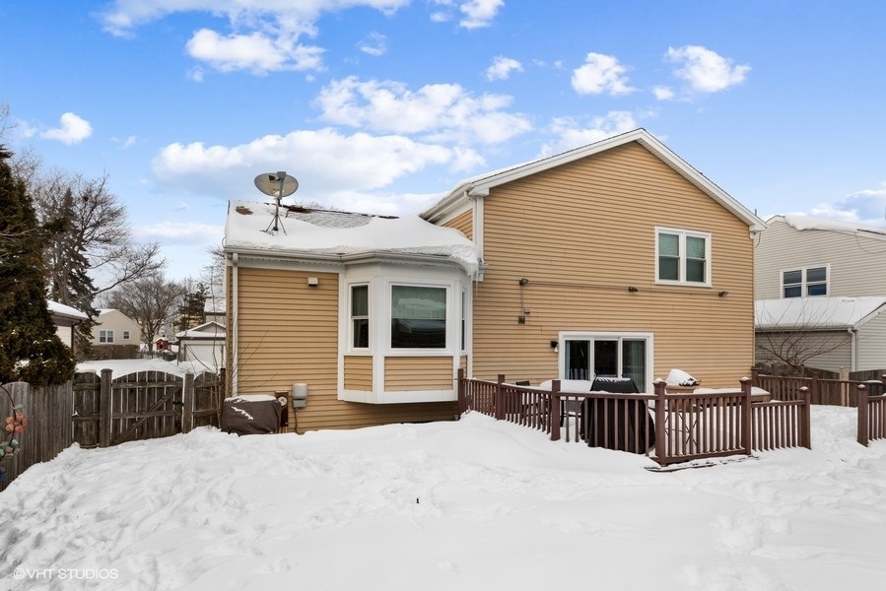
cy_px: 296
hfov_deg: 90.0
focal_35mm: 18
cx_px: 443
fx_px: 443
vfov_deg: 67.4
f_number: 11
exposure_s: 1/60
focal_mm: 12
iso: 200
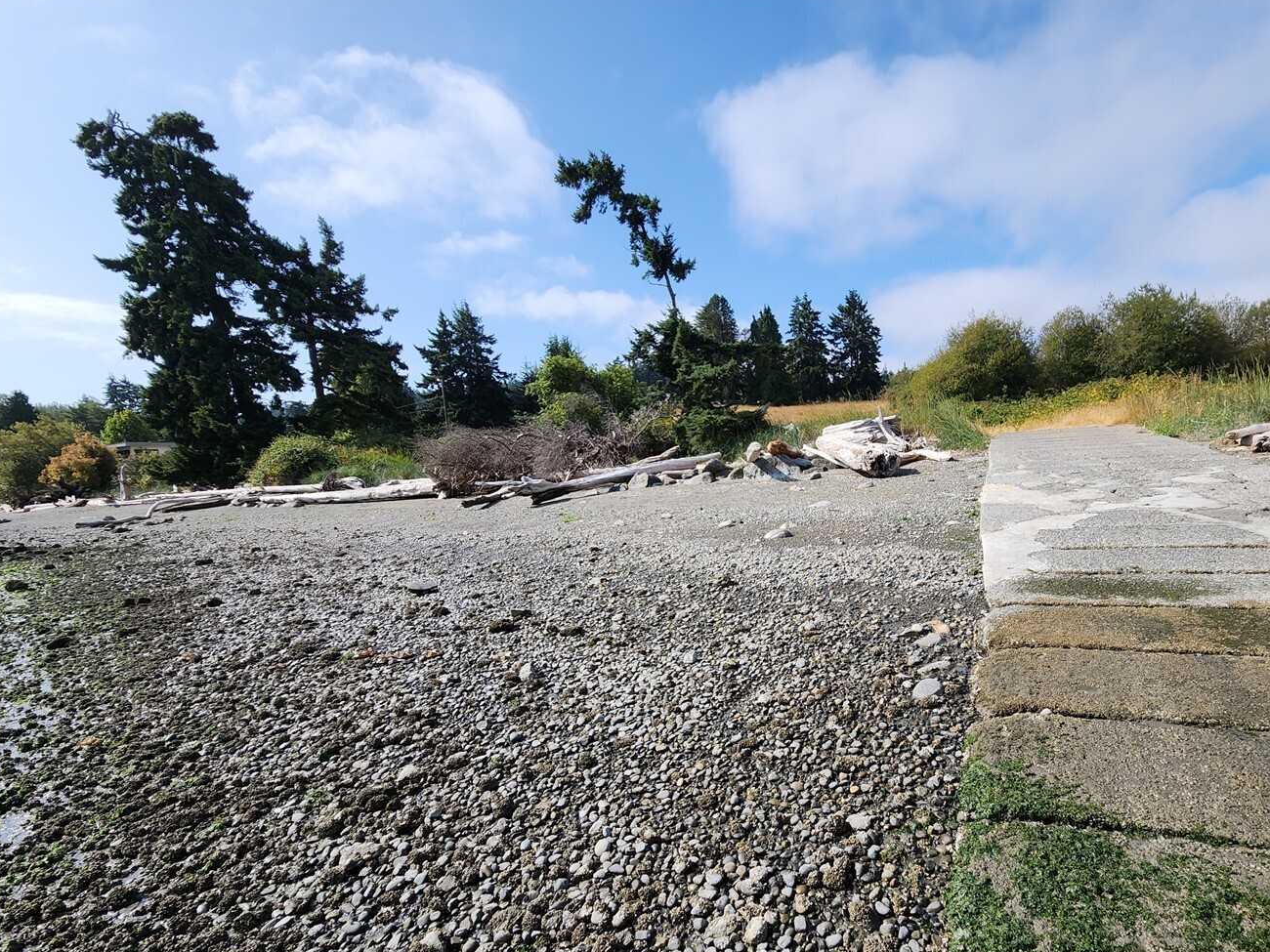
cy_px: 577
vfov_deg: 77.1
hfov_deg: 93.4
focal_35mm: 16
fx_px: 587
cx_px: 756
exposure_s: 1/1650
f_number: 2.2
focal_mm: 2.2
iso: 50
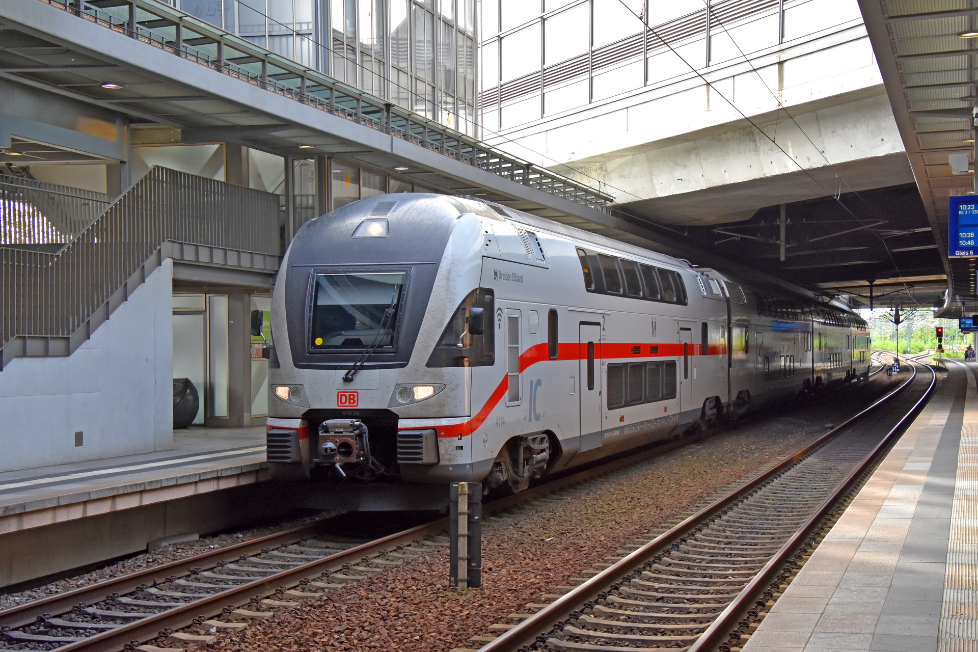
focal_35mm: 57
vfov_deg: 23.8
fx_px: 1548
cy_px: 326
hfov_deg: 35.1
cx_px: 489
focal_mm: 38
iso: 800
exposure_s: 1/250
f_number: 8
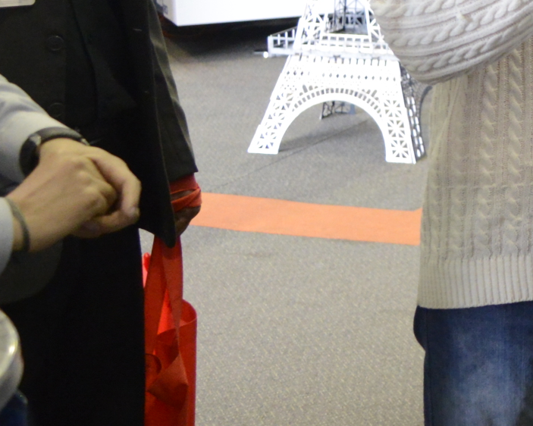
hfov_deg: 14.0
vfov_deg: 12.9
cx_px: 1036
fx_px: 1861
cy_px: -24
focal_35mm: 118
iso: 2800
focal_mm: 24
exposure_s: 1/125
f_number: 3.5
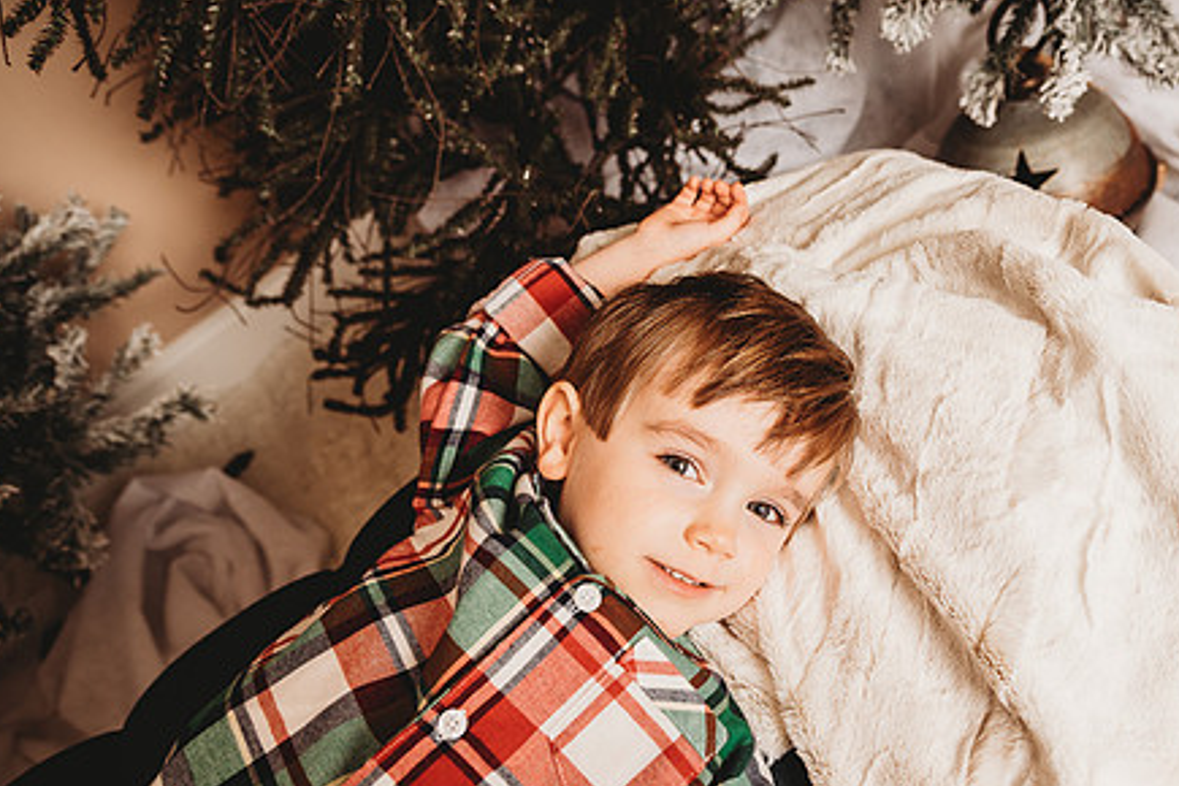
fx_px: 1048
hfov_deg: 57.9
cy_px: 468
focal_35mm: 32
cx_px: 745
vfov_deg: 40.9
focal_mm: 24
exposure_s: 1/160
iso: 100
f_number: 4
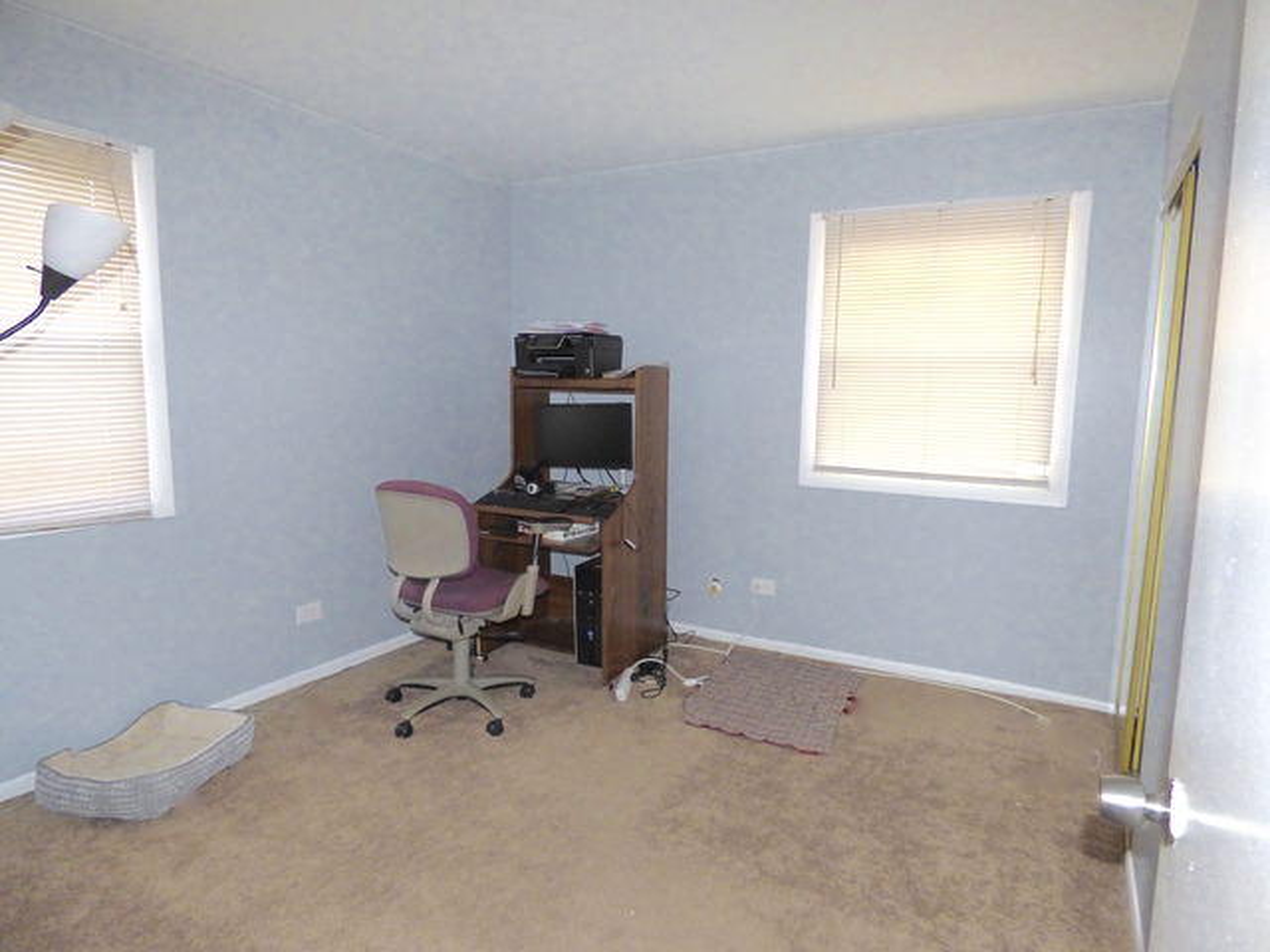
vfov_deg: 66.0
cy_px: 476
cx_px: 635
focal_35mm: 20
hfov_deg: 81.7
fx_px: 734
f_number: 2.8
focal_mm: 3.58
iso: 400
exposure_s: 1/60
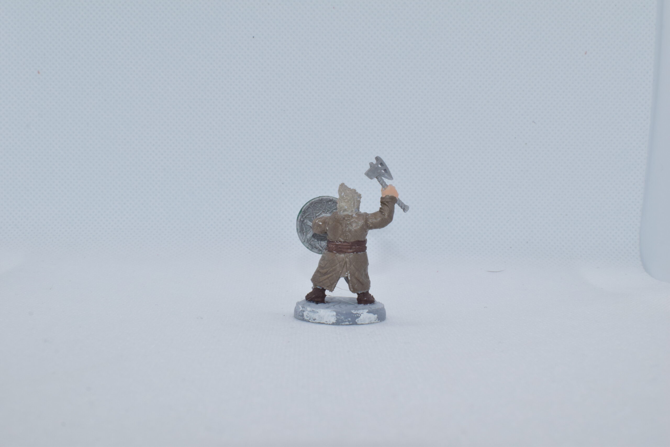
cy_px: 224
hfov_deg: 37.8
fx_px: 977
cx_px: 335
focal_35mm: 52
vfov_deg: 25.8
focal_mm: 35
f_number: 20
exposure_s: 1/125
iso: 800
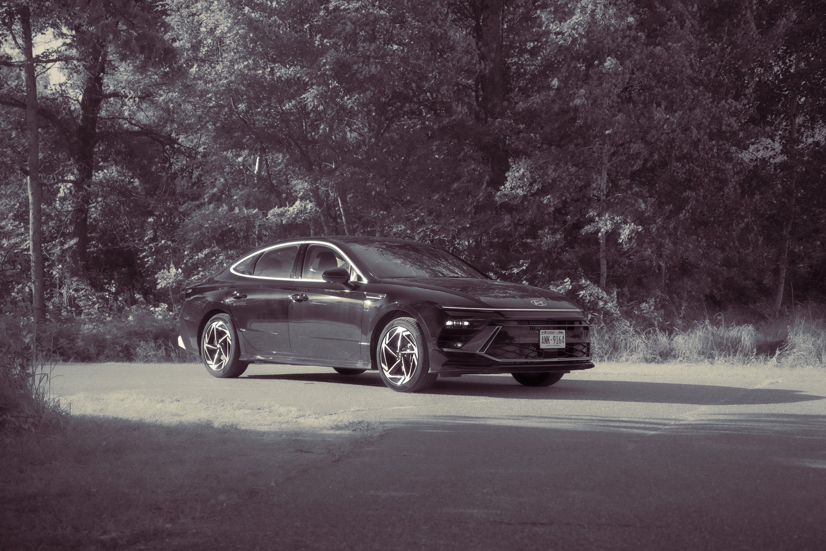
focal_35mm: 60
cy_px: 303
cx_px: 404
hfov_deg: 33.5
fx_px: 1370
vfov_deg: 22.7
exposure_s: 1/125
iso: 250
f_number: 4.5
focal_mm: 53
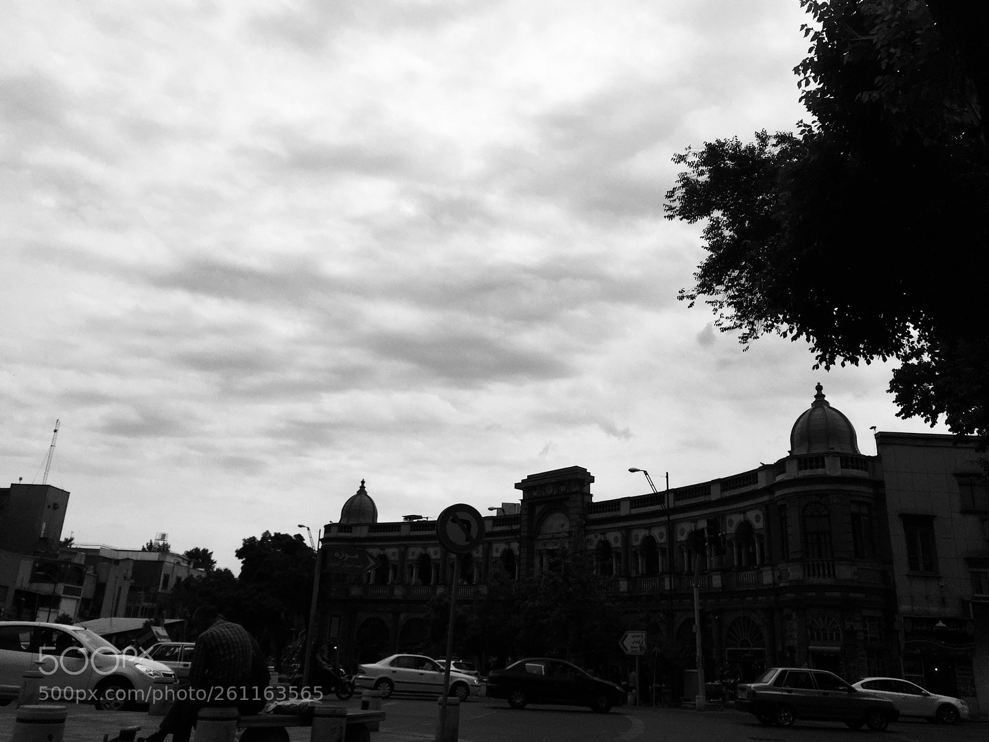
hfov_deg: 61.7
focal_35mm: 29
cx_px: 494
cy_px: 371
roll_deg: -2.4
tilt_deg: +18.3
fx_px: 829
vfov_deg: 48.2
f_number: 2.2
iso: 32
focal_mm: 4.15
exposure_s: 1/9901
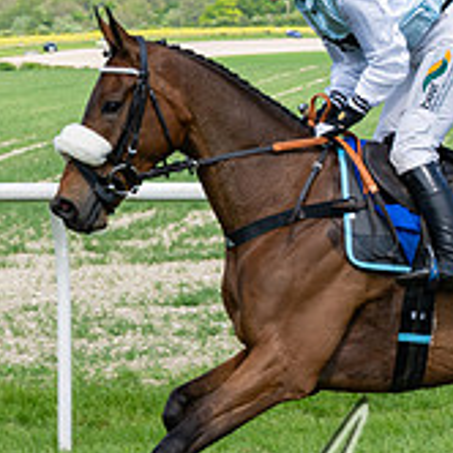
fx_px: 3583
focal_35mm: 242
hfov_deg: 7.2
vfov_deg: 7.2
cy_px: 327
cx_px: 370
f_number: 5.6
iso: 200
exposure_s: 1/1000
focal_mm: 70
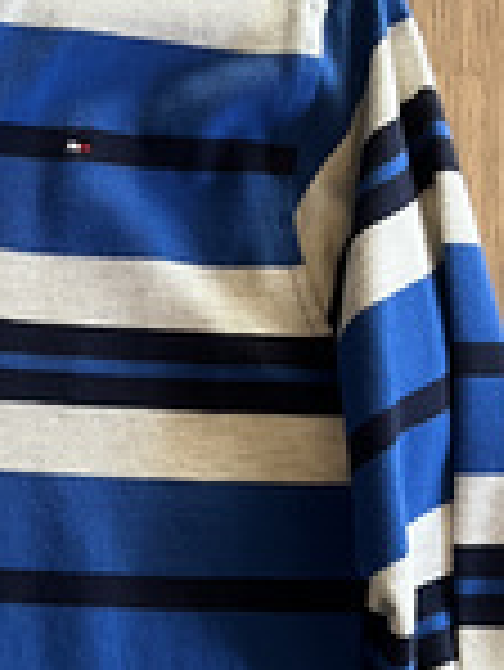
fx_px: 1687
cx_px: -34
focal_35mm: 87
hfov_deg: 16.5
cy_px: 414
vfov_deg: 22.4
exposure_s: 1/50
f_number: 1.5
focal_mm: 5.7
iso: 250
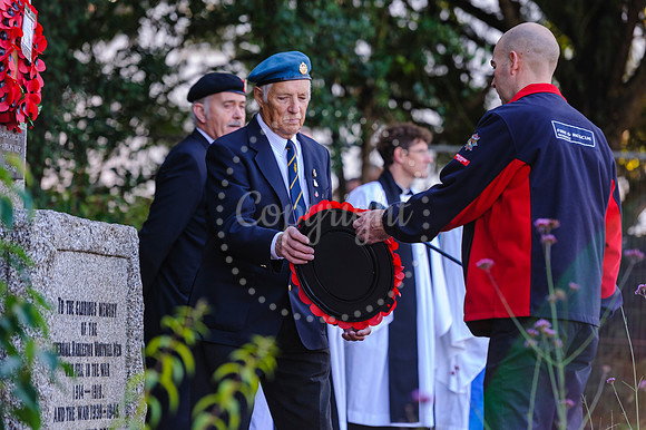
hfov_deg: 11.1
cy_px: 215
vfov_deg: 7.4
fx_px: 3311
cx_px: 361
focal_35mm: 185
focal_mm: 165
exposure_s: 1/500
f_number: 4
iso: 800
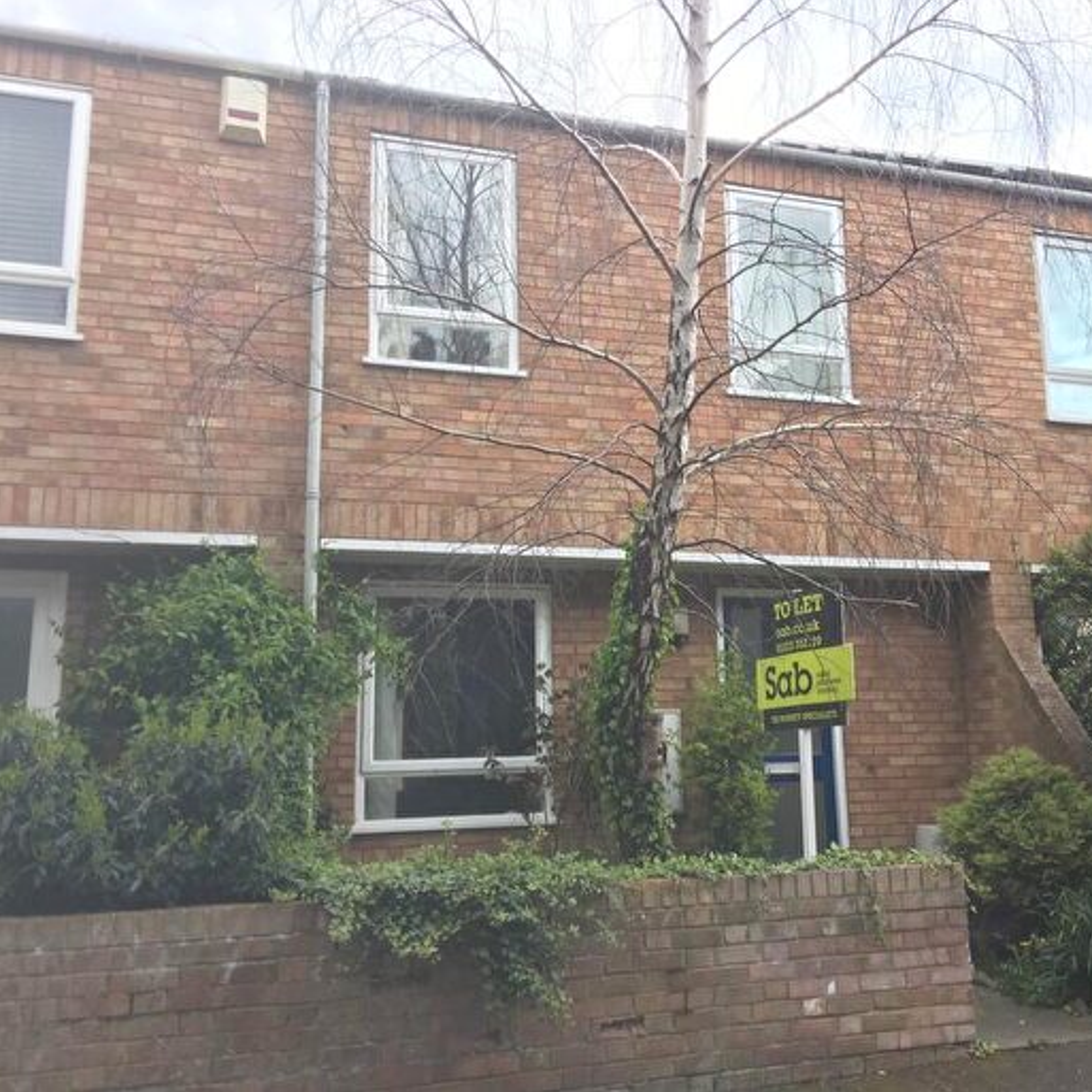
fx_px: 1249
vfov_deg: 47.2
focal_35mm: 35
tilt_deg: +12.1
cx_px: 675
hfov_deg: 46.8
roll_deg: +1.2
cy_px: 535
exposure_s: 1/203
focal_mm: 4.15
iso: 25
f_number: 2.2
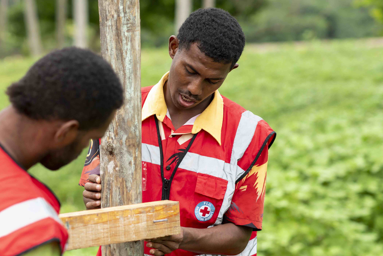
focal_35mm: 127
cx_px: 113
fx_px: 1352
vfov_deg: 10.8
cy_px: 146
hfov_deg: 16.1
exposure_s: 1/200
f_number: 2.8
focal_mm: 85
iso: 50
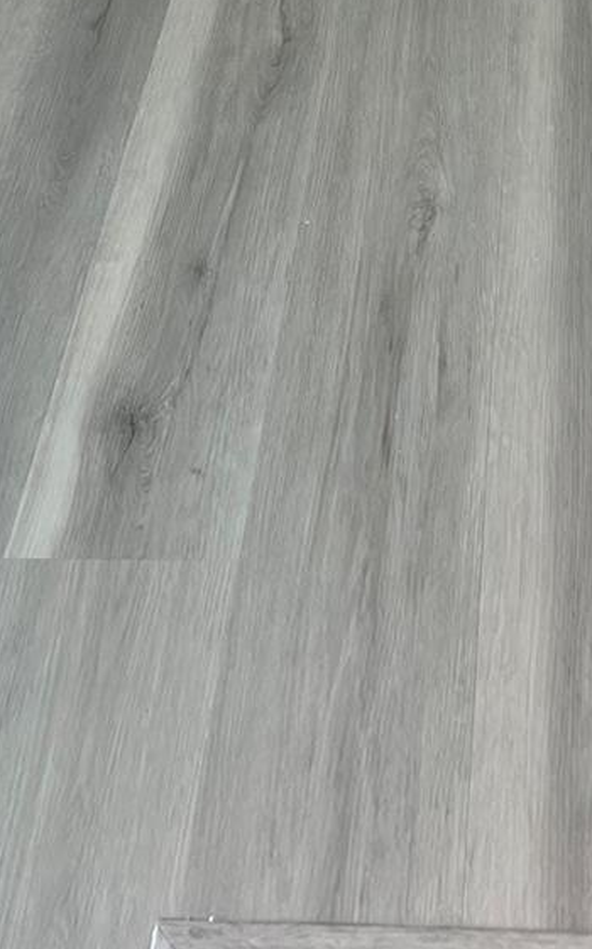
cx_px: 504
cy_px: -37
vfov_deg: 31.5
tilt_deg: -43.3
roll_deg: +4.8
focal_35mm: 59
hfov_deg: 21.6
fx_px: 1525
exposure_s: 1/120
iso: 64
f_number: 1.5
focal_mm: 5.7
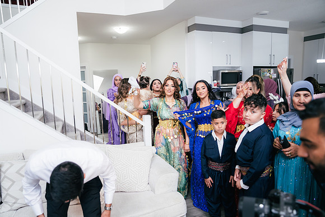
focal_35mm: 24
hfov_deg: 73.7
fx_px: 217
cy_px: 108
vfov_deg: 53.2
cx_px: 162
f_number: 2.8
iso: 640
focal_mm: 24
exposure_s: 1/160
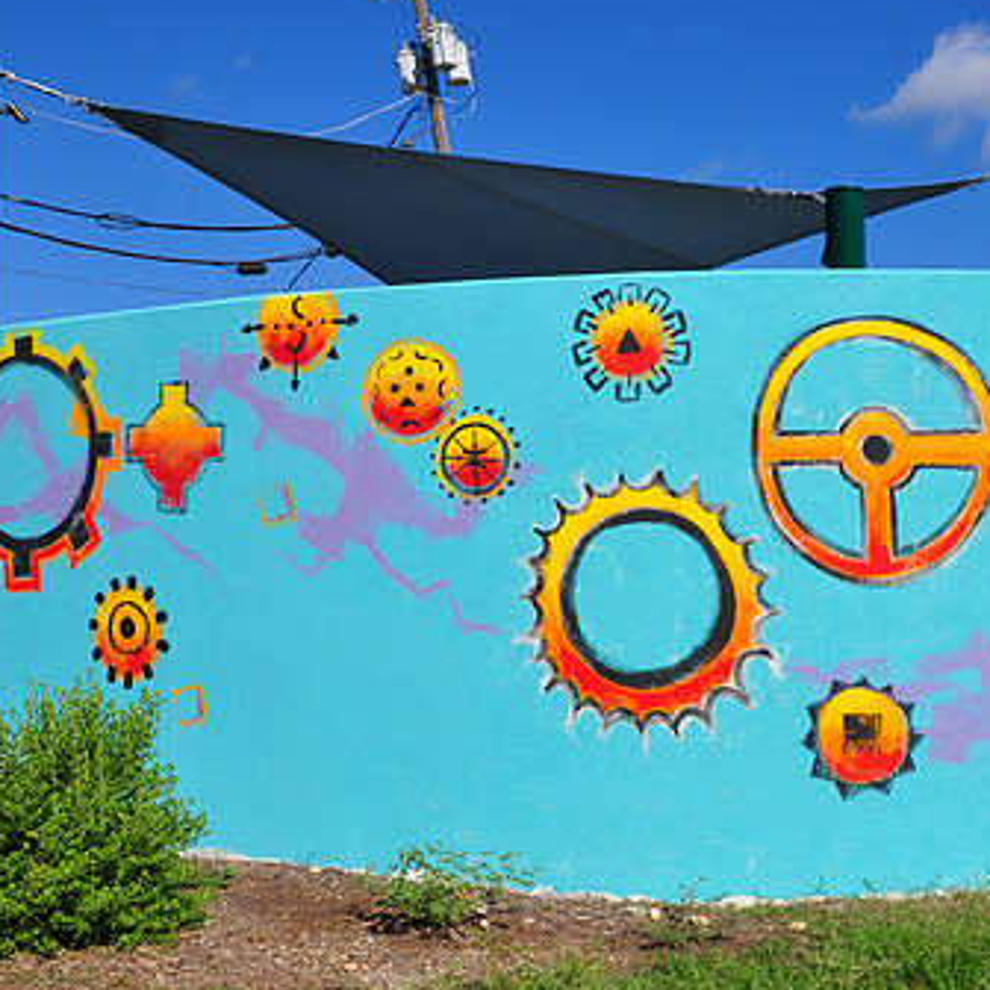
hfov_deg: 37.7
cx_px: 704
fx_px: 1424
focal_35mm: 44
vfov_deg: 38.3
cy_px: 523
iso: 200
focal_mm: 20
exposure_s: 1/160
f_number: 20
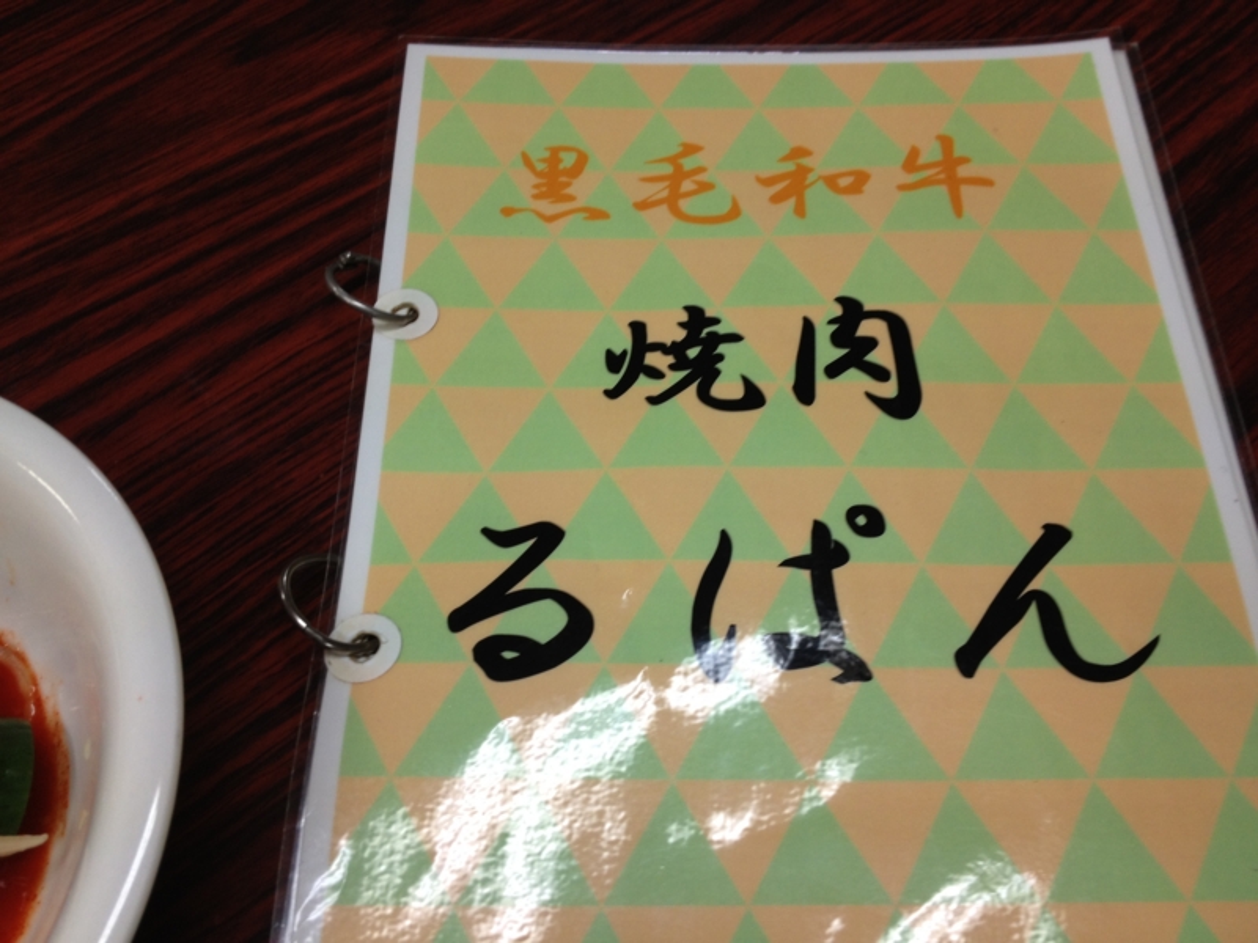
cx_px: 629
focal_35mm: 35
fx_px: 1272
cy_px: 472
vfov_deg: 40.7
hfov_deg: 52.6
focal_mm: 4.28
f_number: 2.4
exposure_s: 1/30
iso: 64
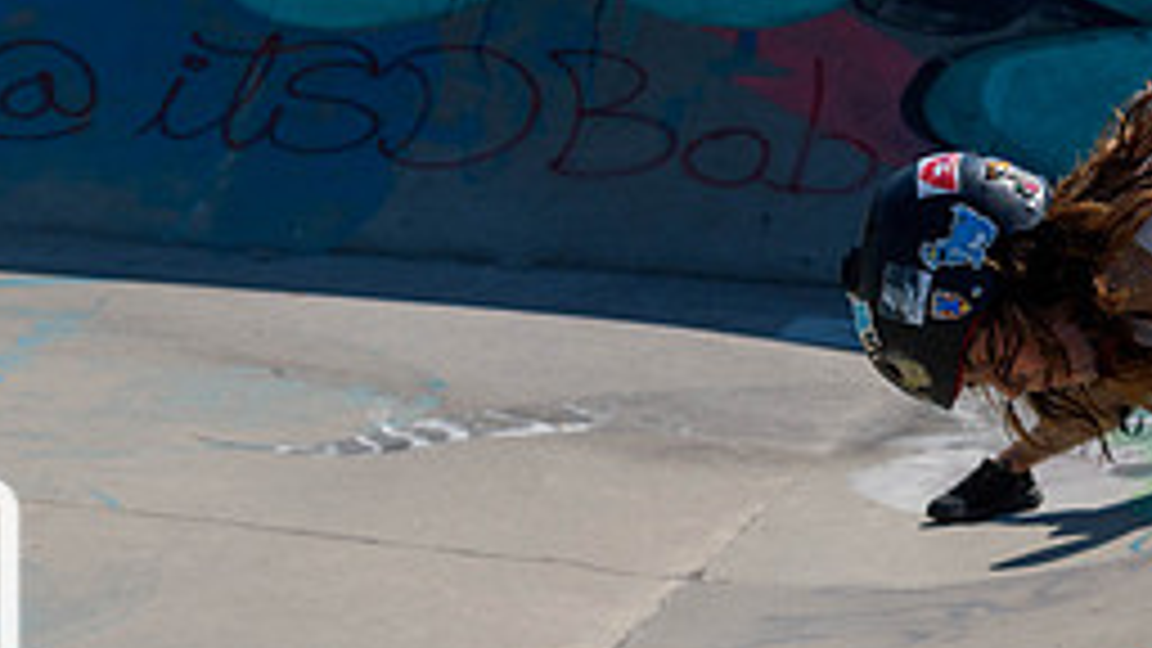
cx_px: 747
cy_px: 506
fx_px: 7606
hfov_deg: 8.7
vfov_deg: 4.9
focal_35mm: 249
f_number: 8
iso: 200
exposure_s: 1/1000
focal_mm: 70
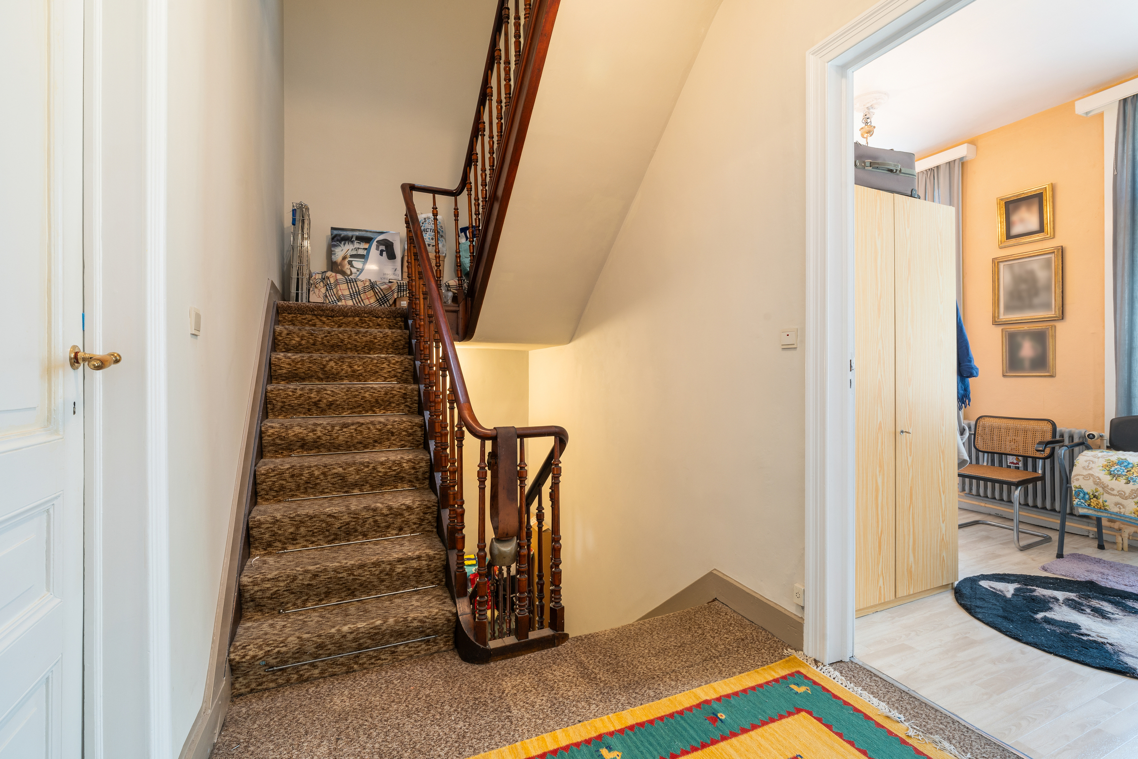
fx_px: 506
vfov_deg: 73.7
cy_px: 380
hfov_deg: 96.7
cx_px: 569
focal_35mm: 16
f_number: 11
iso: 250
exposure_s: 3.2
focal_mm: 16
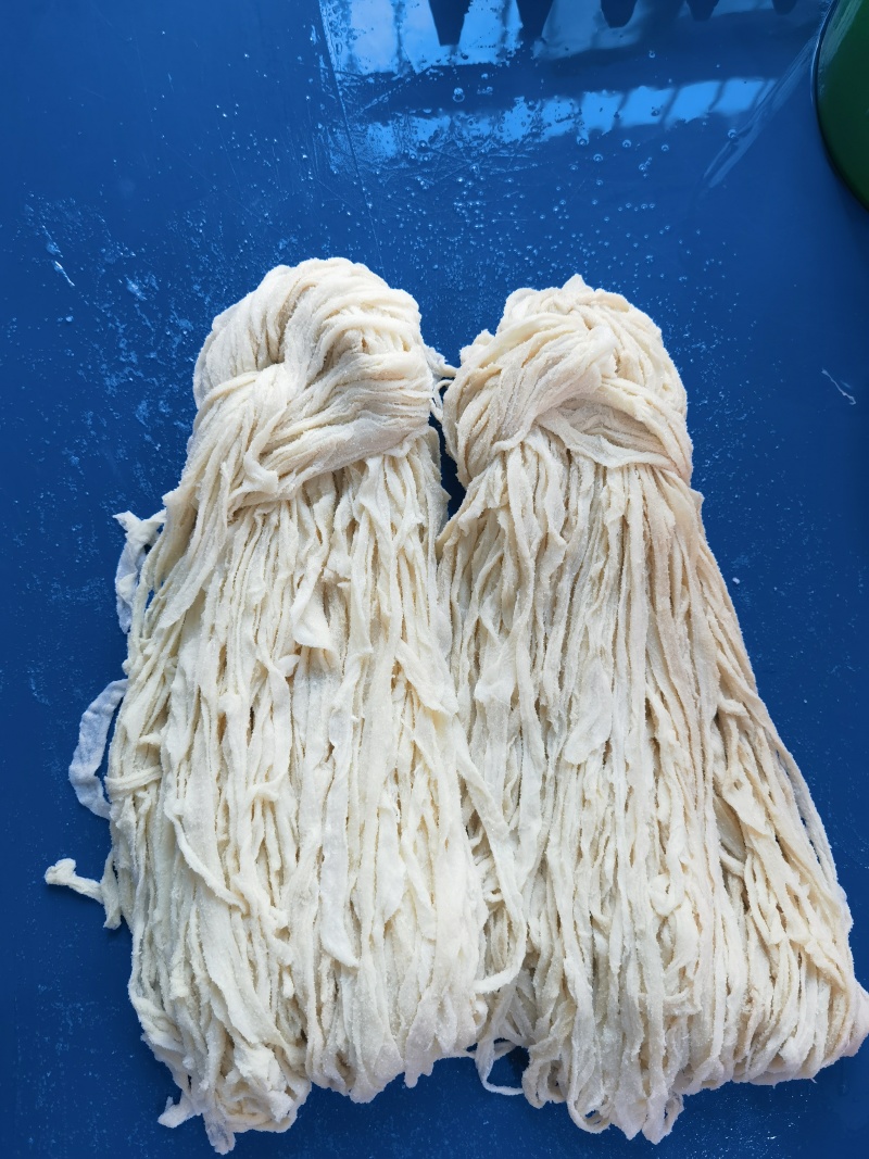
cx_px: 434
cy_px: 580
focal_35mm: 27
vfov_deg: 65.3
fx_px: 904
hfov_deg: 51.3
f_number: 1.9
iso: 160
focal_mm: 6.67
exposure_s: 1/100
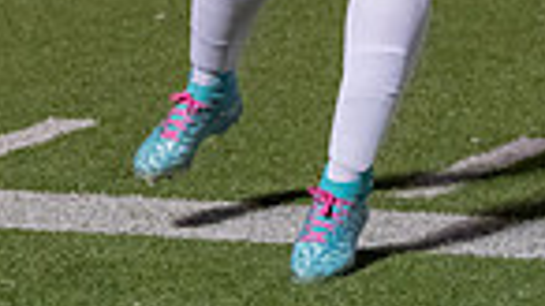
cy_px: -432
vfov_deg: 3.4
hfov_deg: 6.1
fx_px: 5114
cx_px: 336
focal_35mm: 354
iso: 4000
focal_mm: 70
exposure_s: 1/1000
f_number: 2.8
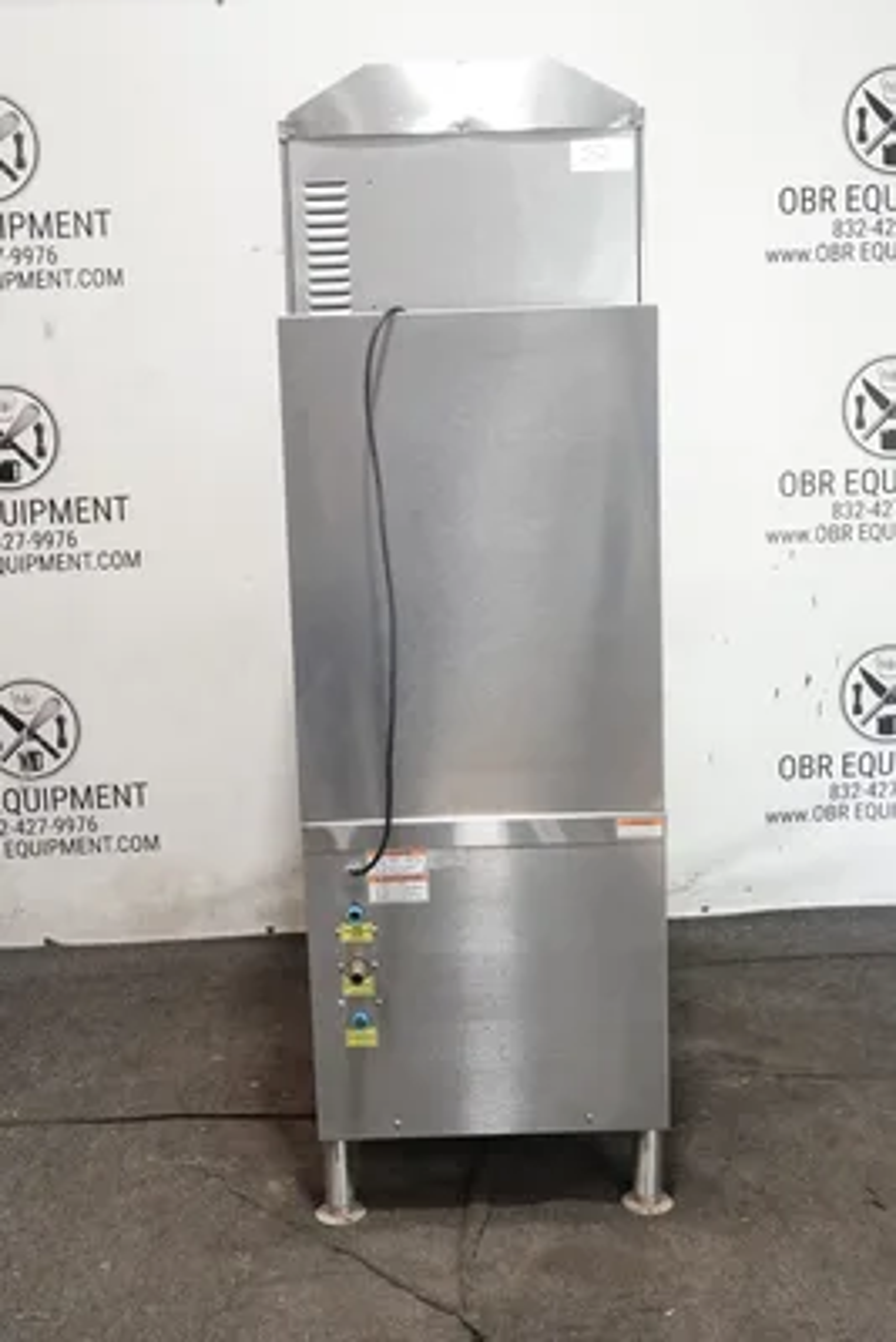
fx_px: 1567
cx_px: 448
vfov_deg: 46.4
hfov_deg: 31.9
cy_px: 671
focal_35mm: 42
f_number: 4
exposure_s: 1/50
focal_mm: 15.59
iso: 1250
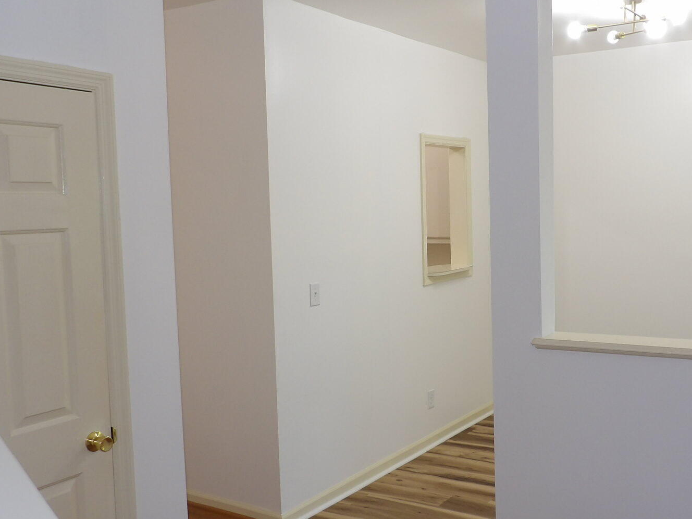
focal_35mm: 37
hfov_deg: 49.3
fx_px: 740
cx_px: 463
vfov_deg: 38.7
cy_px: 271
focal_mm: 4.3
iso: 100
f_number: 3.2
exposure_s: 1/52
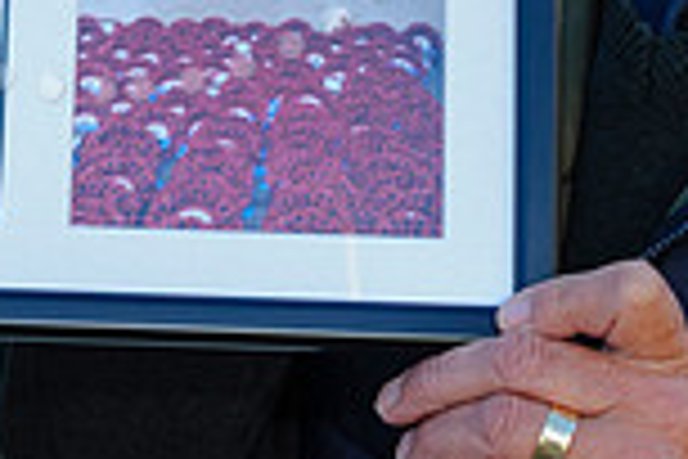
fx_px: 3803
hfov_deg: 10.3
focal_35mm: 199
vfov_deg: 6.8
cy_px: -335
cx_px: 103
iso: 200
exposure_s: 1/90
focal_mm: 35
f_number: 6.7
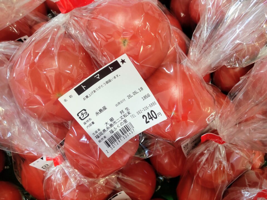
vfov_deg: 56.8
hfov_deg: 71.6
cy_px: 100
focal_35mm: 24
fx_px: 185
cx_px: 134
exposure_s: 1/60
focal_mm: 3.43
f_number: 2
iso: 237
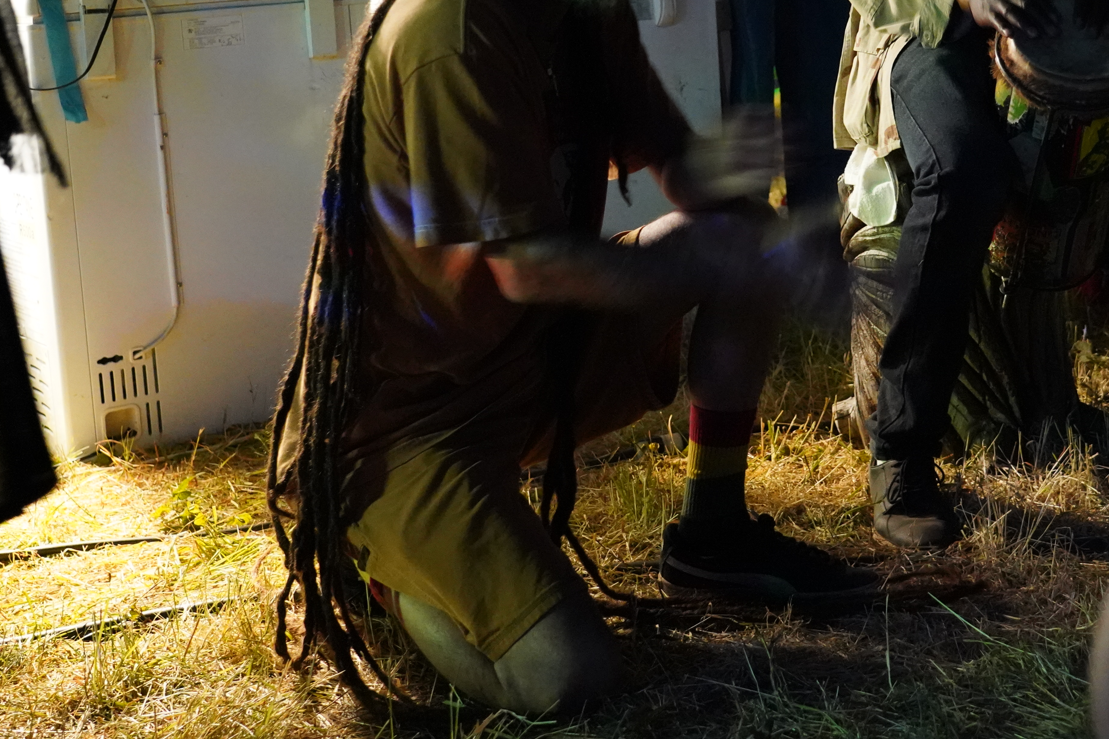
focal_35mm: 62
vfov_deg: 21.6
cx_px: 772
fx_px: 1910
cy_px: 137
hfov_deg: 32.0
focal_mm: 38
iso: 12800
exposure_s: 1/15
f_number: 4
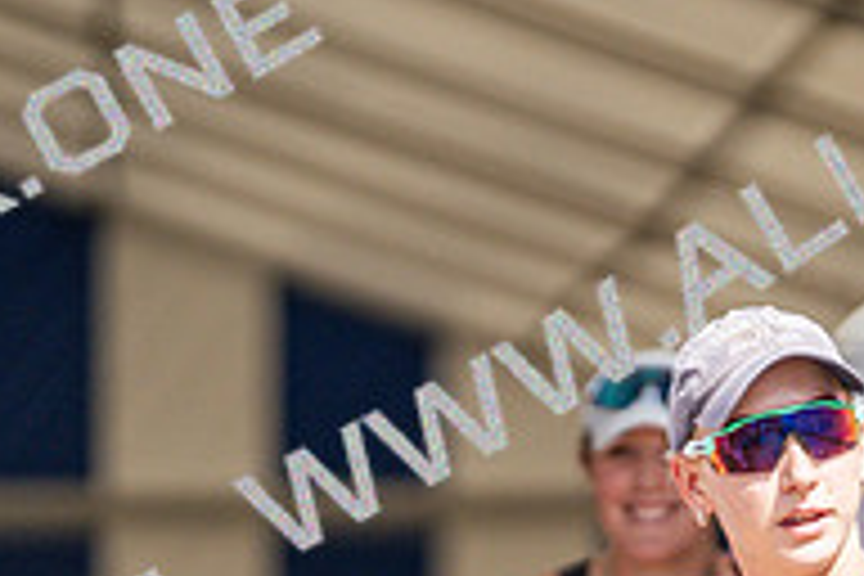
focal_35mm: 603
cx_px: 792
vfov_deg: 2.3
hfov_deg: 3.4
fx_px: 14471
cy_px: 565
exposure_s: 1/8000
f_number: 2.8
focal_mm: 200
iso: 500
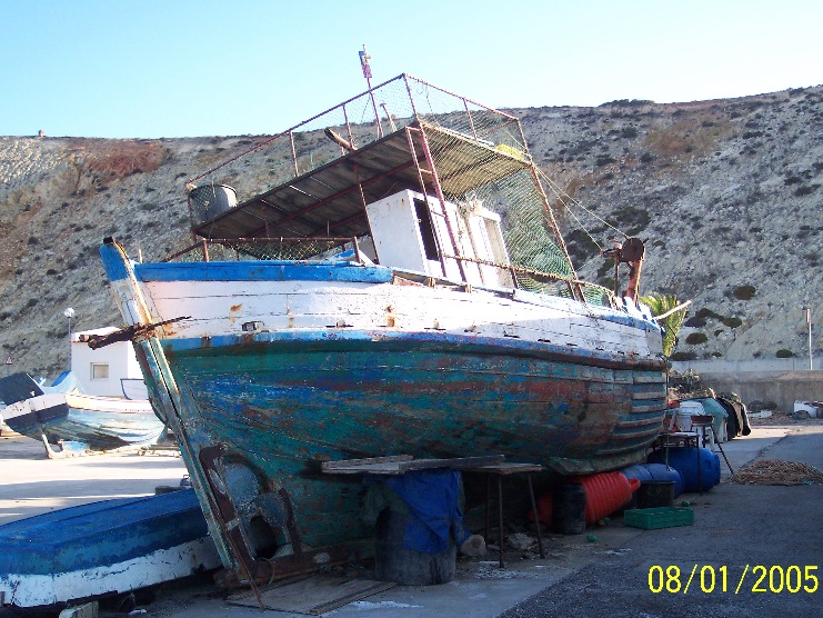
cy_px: 329
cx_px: 420
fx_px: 975
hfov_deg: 45.8
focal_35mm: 41
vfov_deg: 35.1
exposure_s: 1/500
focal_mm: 8
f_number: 2.8
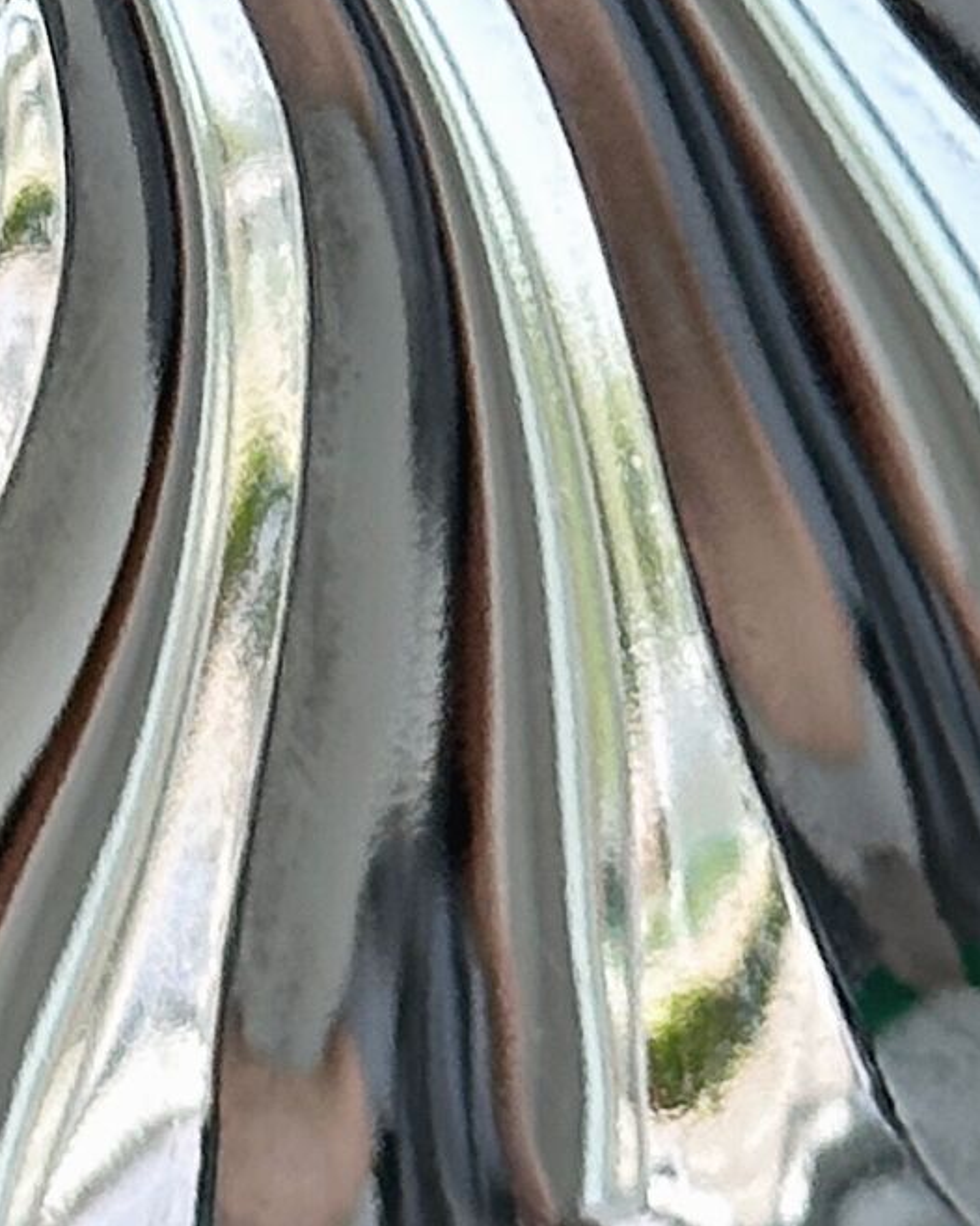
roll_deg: +3.2
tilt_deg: -10.8
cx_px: -243
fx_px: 10410
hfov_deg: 5.4
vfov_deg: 6.7
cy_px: -114
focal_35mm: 287
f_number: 1.78
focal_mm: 6.86
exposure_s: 1/513
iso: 64
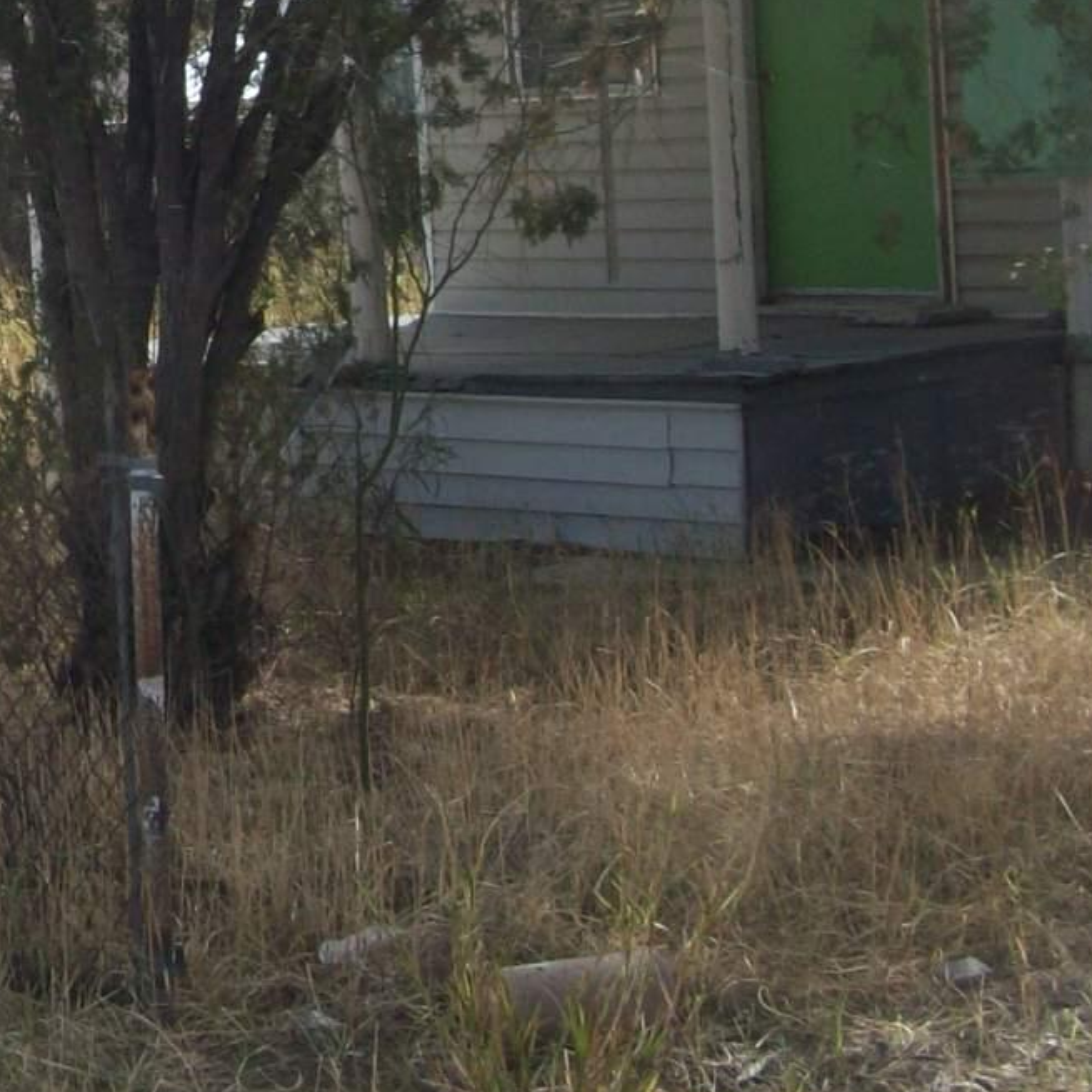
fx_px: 3355
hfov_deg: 17.6
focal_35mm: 94
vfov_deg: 17.7
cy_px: -170
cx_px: -245
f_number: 5.5
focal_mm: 5.7
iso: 64
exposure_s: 1/283
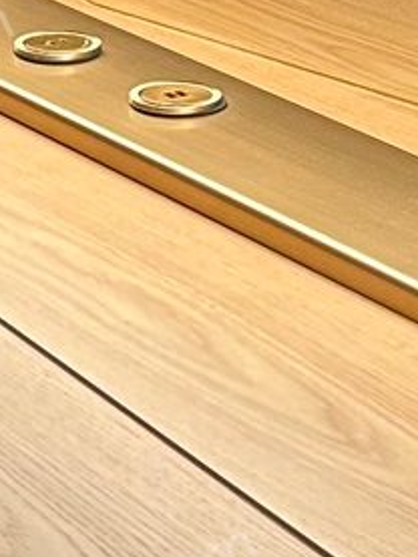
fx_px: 2976
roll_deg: -0.5
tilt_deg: -1.9
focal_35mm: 185
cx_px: 64
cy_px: -634
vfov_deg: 9.8
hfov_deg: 8.0
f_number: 1.78
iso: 160
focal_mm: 6.86
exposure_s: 1/60
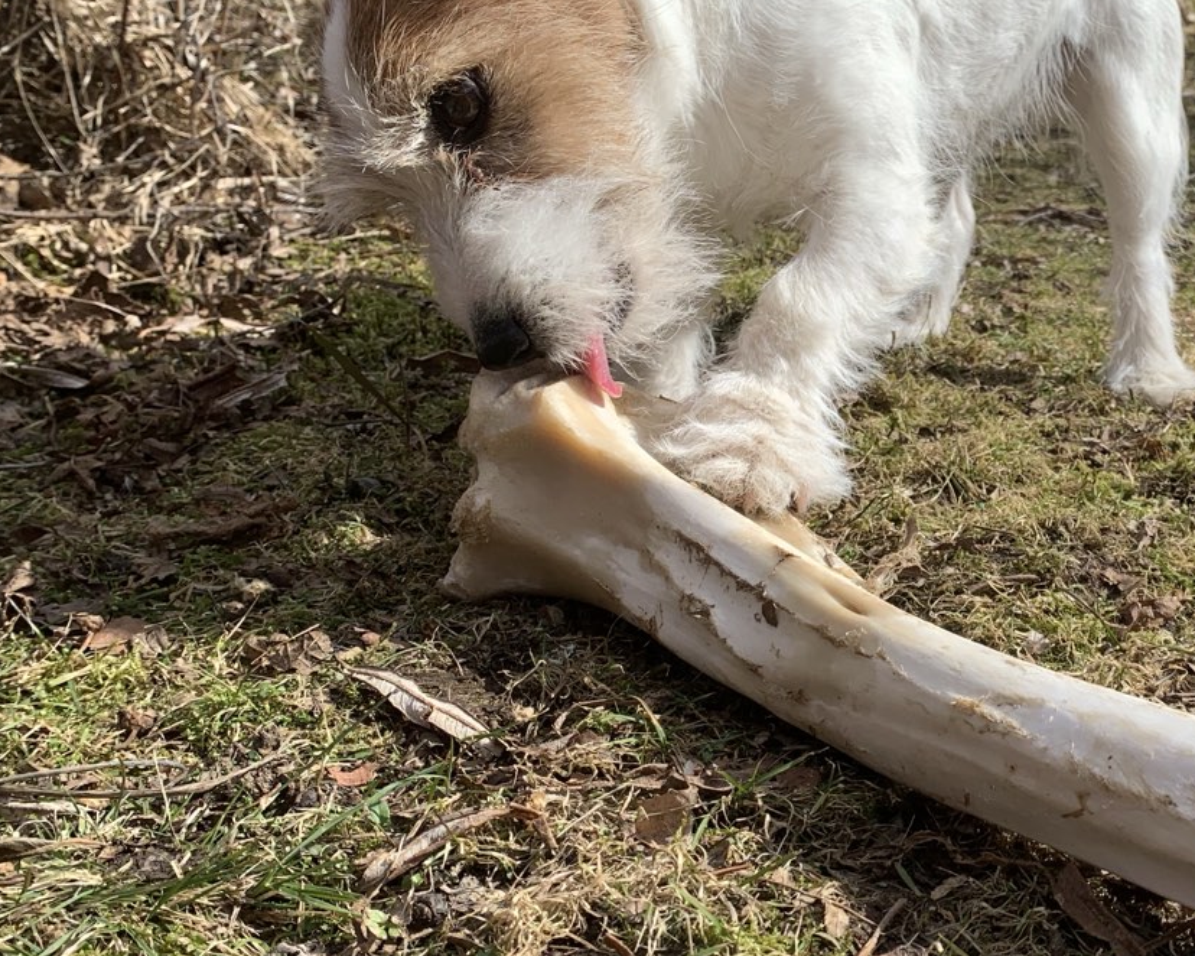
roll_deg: -2.0
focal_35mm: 46
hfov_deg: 38.2
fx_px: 1627
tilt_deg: -16.7
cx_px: 1028
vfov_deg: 32.7
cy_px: 500
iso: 25
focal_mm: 4.25
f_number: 1.8
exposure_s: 1/2114
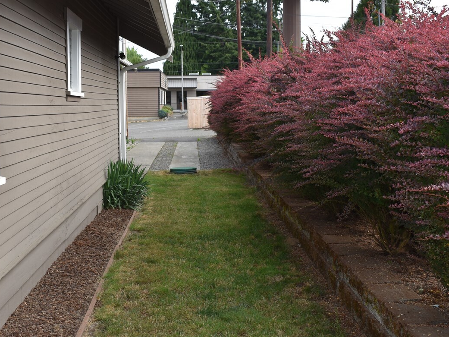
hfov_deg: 40.3
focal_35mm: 47
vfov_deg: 30.9
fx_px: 610
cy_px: 174
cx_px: 194
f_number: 5
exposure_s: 1/200
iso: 100
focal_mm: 20
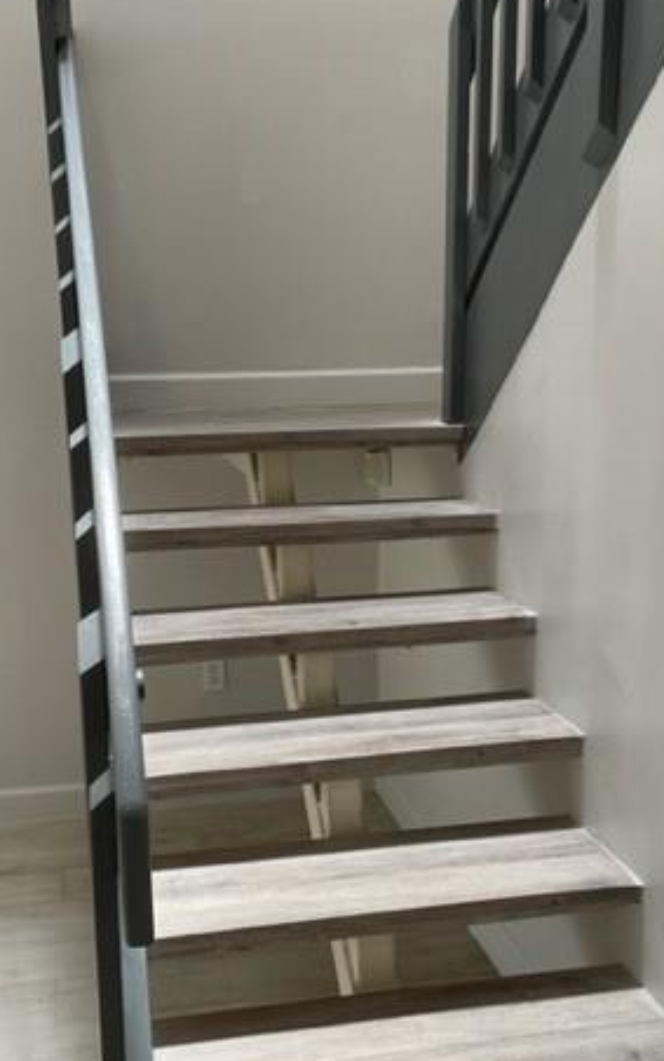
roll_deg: +0.6
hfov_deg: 32.8
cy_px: 641
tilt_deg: -13.0
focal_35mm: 39
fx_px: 1128
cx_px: 317
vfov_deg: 50.0
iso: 80
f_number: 1.6
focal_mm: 4.2
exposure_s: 1/60
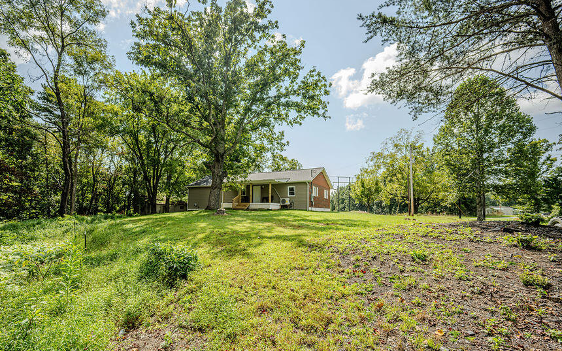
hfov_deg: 94.0
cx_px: 252
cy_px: 198
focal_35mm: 17
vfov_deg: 67.7
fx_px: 260
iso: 500
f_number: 4
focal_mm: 14
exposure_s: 1/3200
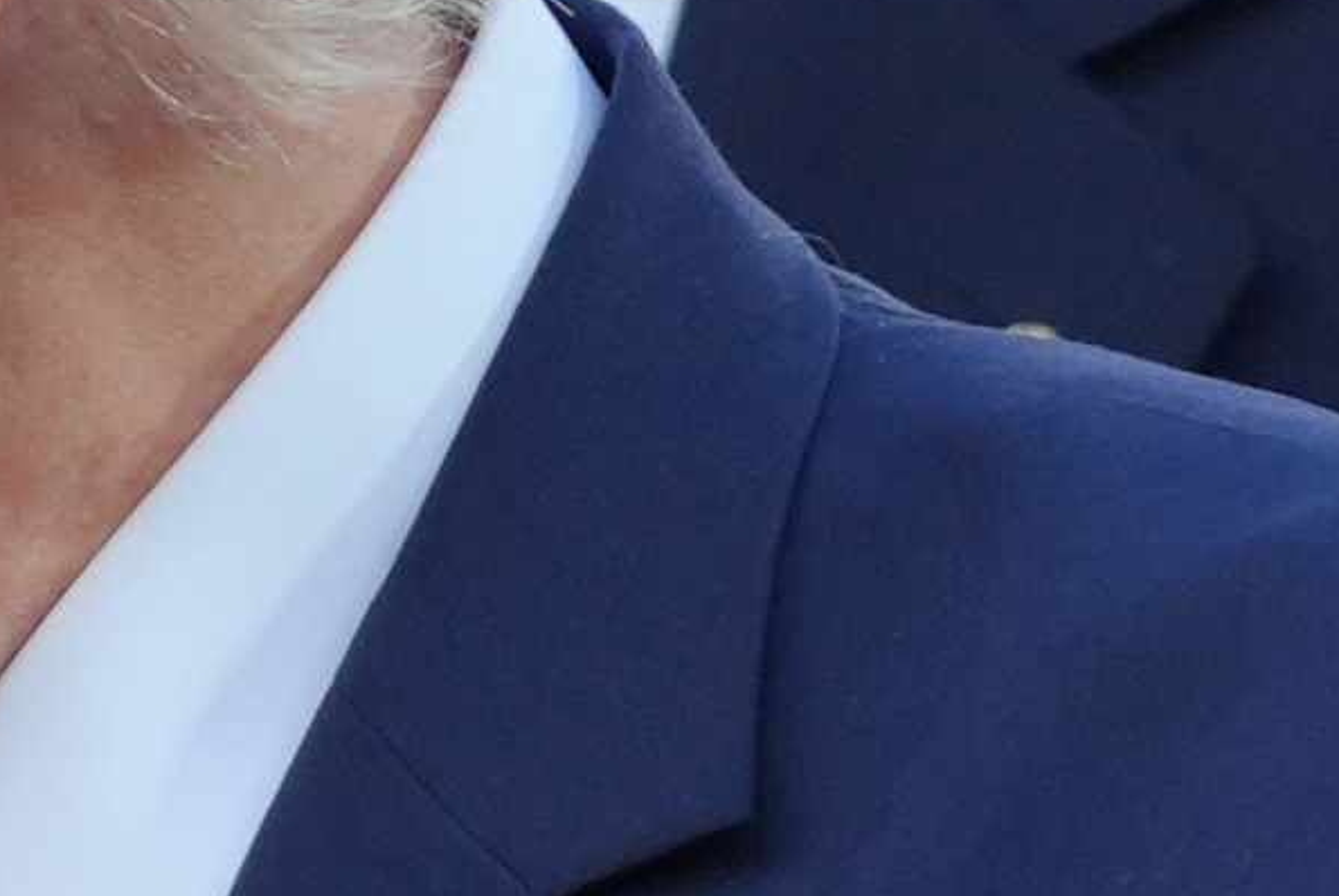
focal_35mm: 3676
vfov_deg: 0.4
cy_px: 1200
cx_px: -1069
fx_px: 136858
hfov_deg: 0.6
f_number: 6.3
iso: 1000
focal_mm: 371
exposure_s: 1/1000
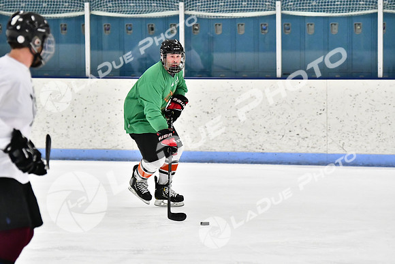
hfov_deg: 10.5
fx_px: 2140
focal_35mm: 195
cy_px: 132
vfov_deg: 7.0
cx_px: 198
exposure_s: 1/1600
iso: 6400
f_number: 2.8
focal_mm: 130
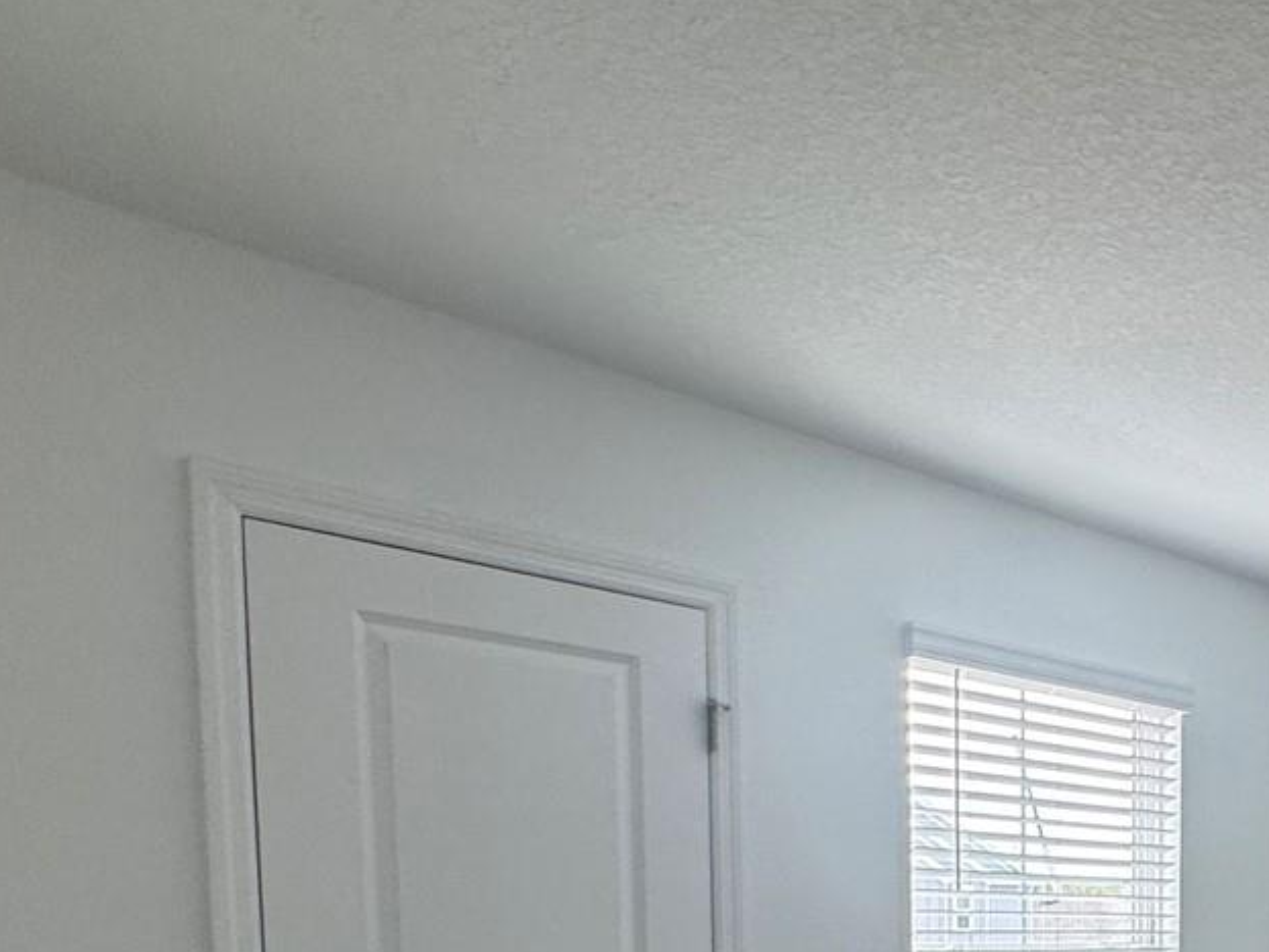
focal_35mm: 36
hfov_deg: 42.9
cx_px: 1314
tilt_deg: -6.4
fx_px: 1320
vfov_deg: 34.8
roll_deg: -1.6
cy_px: 1017
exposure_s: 1/120
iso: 200
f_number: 2.2
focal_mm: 2.22
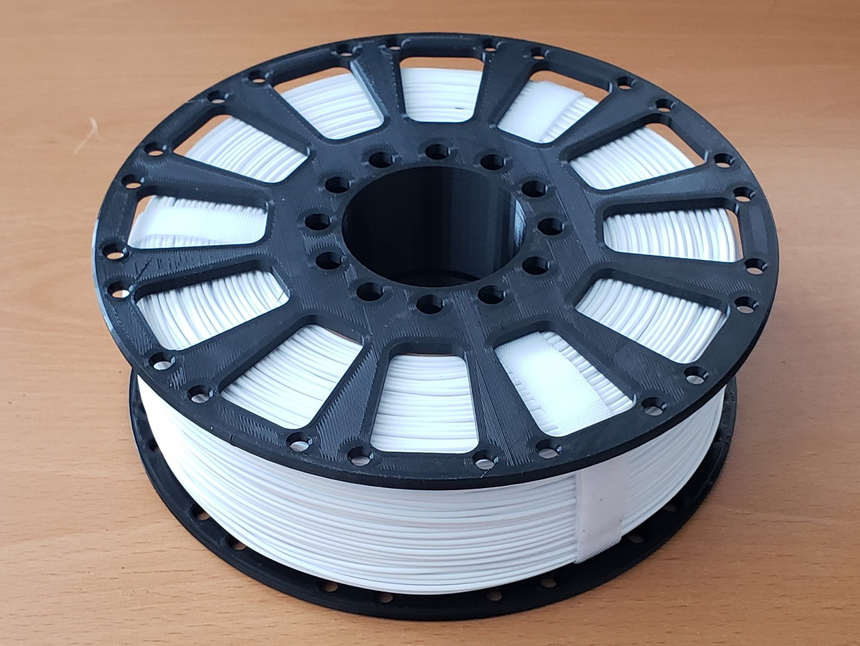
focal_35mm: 26
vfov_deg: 53.1
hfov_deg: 67.3
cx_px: 430
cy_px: 323
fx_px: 646
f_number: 2.4
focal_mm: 4.3
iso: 250
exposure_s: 1/20
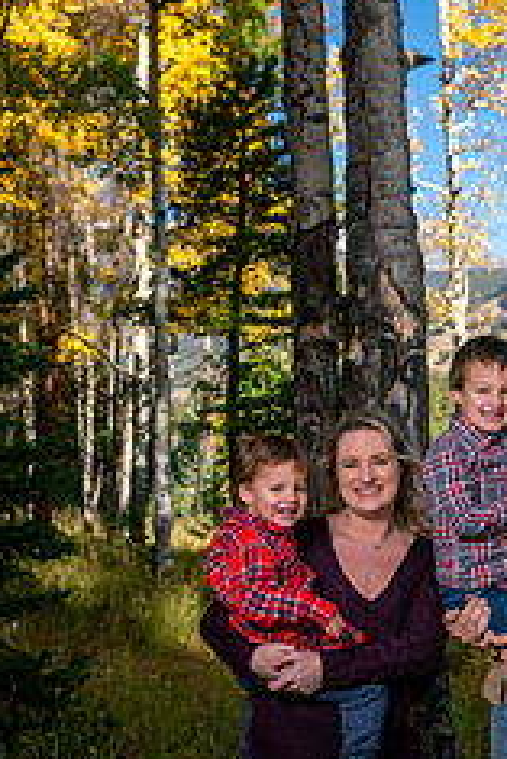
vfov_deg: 29.4
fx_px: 1413
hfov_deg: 20.0
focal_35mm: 67
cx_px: 455
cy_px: 601
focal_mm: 35
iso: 160
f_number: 5
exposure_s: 1/800
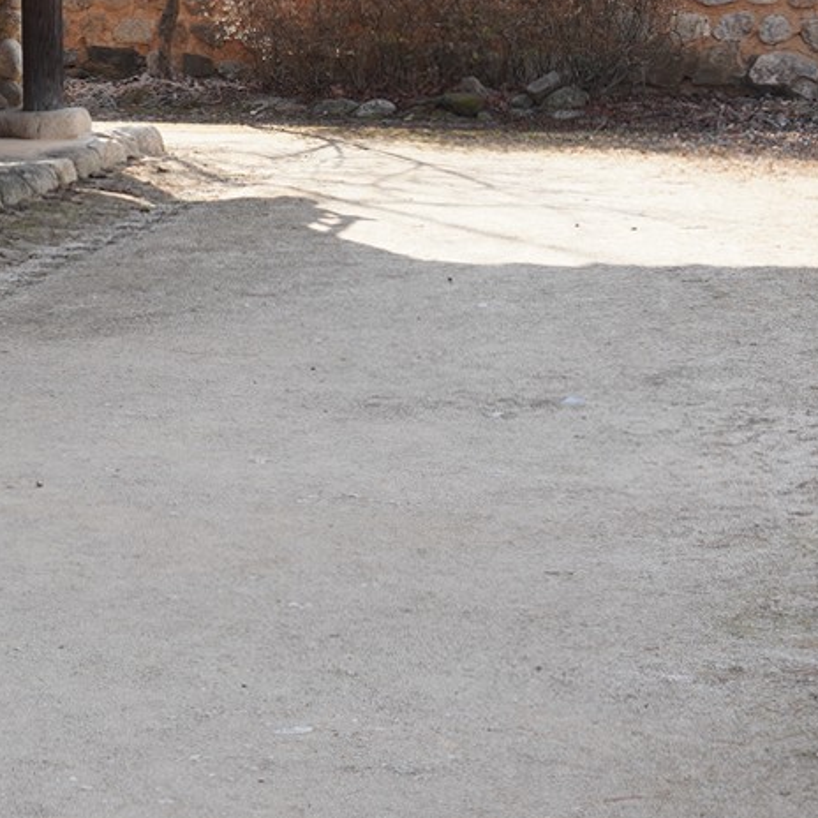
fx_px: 3235
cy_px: -349
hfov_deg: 14.3
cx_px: 148
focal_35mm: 121
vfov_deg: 13.7
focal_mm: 33
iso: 100
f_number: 6.3
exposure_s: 1/100
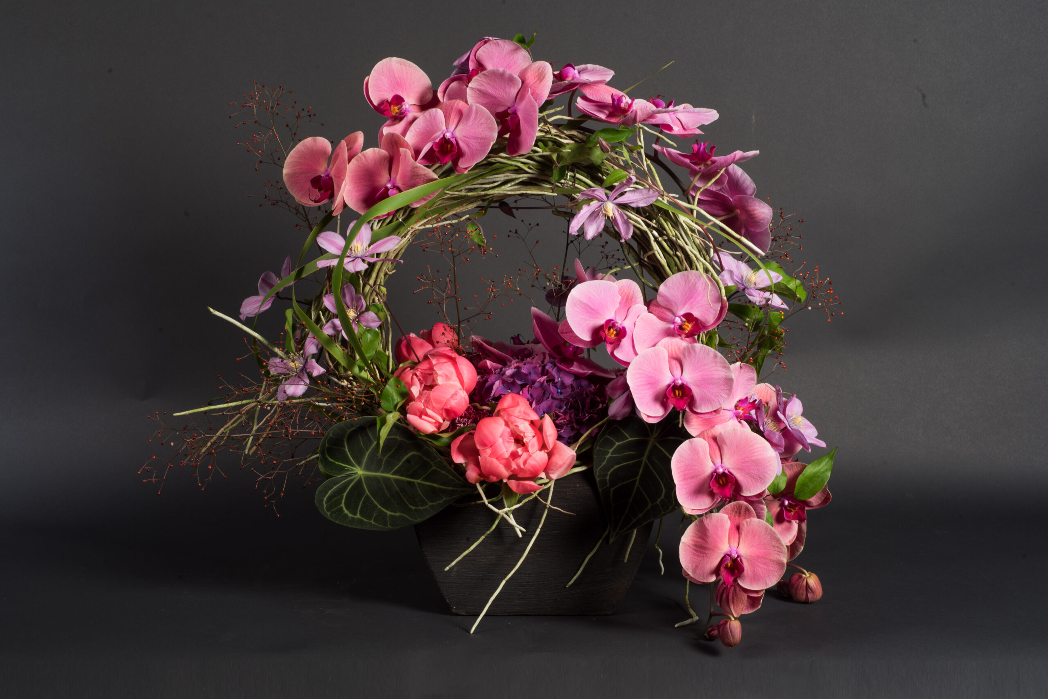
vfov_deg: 22.6
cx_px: 524
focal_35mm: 60
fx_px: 1747
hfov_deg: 33.4
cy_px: 350
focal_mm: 60
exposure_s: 1/60
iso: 100
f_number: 20
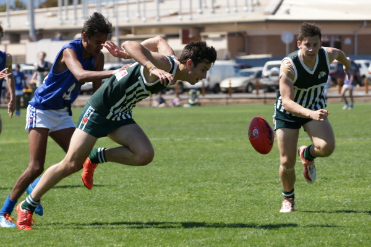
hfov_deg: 8.6
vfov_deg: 5.7
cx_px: 186
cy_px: 124
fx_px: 2473
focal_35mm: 240
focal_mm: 160
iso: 200
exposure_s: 1/640
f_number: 5.6
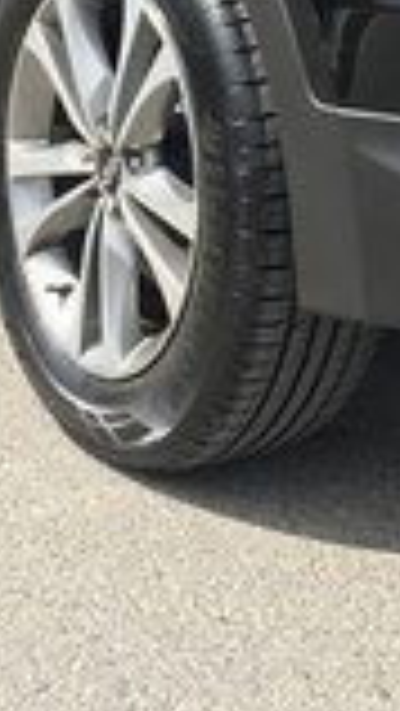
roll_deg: -1.6
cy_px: -153
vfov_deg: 20.1
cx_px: 315
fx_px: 1865
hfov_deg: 12.2
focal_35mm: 99
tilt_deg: -4.0
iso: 25
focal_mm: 4.15
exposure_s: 1/810
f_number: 2.2
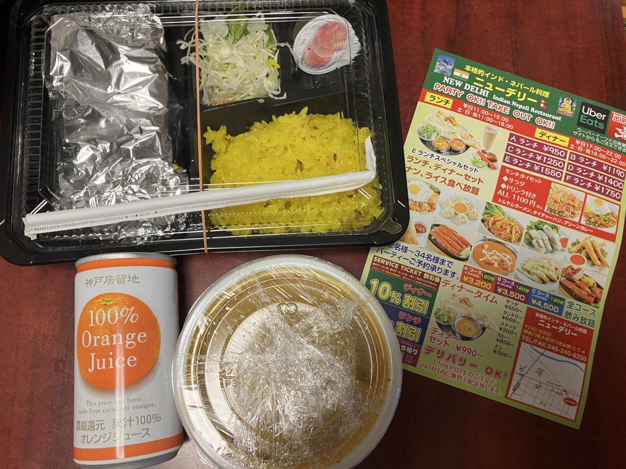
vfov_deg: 49.7
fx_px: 506
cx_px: 313
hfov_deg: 63.4
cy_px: 234
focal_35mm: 28
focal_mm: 3.99
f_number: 1.8
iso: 80
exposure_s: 1/50
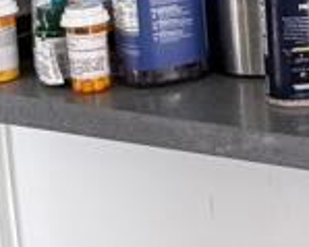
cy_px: -162
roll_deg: -0.5
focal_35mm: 161
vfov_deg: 9.2
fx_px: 1471
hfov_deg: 9.0
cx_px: 1012
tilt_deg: -8.2
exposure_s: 1/121
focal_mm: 6.76
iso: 200
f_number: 1.78
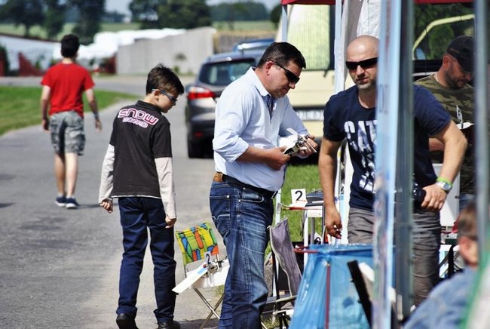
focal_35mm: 300
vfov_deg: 4.6
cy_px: 164
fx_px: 4091
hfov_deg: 6.9
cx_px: 245
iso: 200
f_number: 5.6
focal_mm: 200
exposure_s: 1/800
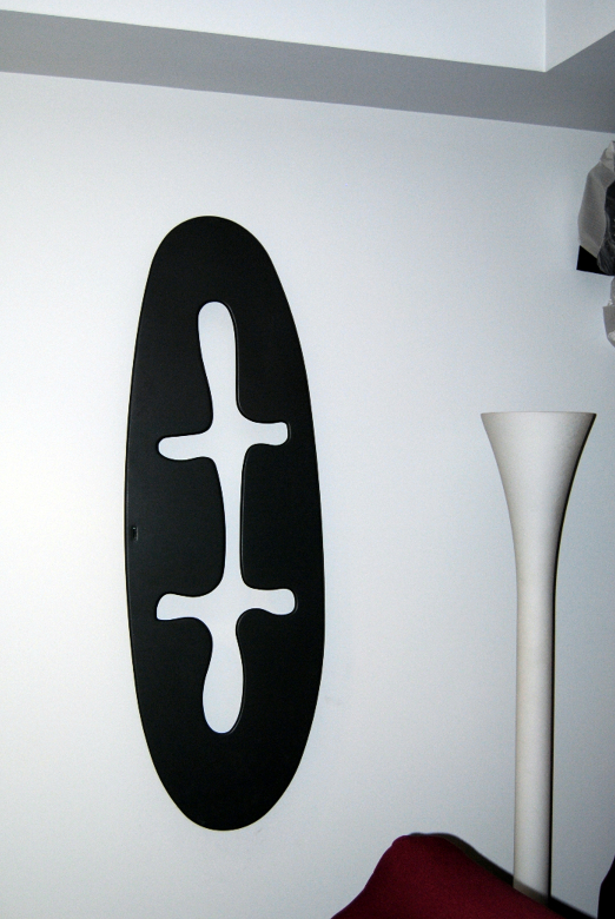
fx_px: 1150
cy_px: 507
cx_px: 286
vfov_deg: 43.5
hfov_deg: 29.9
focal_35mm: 45
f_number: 4
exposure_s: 1/60
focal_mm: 26
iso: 200
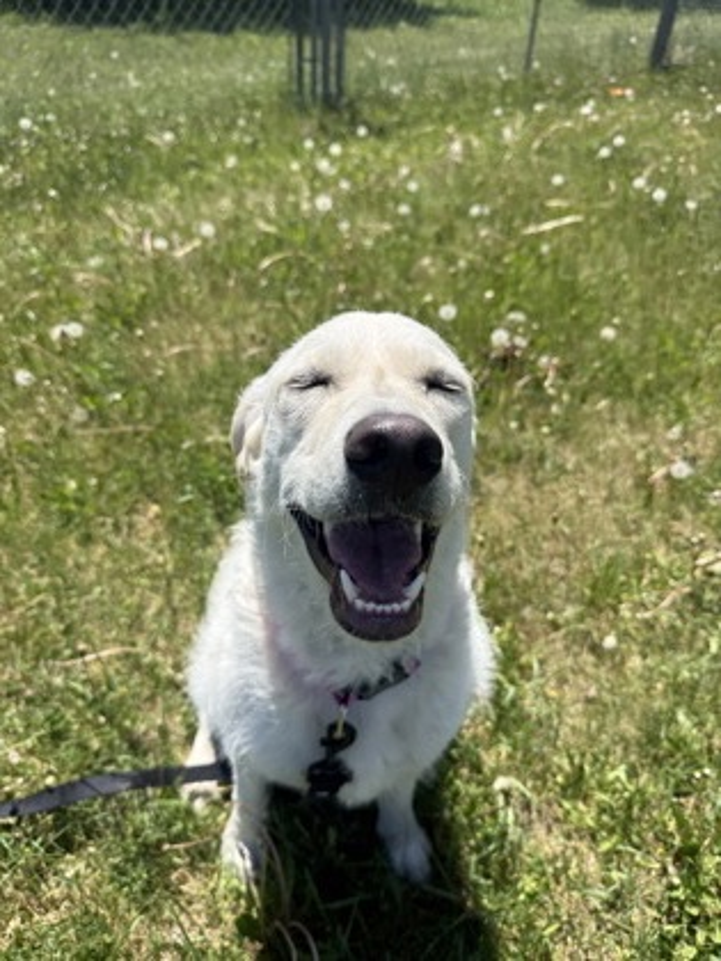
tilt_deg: -36.9
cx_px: 360
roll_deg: -6.2
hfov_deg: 56.8
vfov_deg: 71.6
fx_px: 667
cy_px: 480
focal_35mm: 24
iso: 100
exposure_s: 1/3759
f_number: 1.78
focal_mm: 6.76
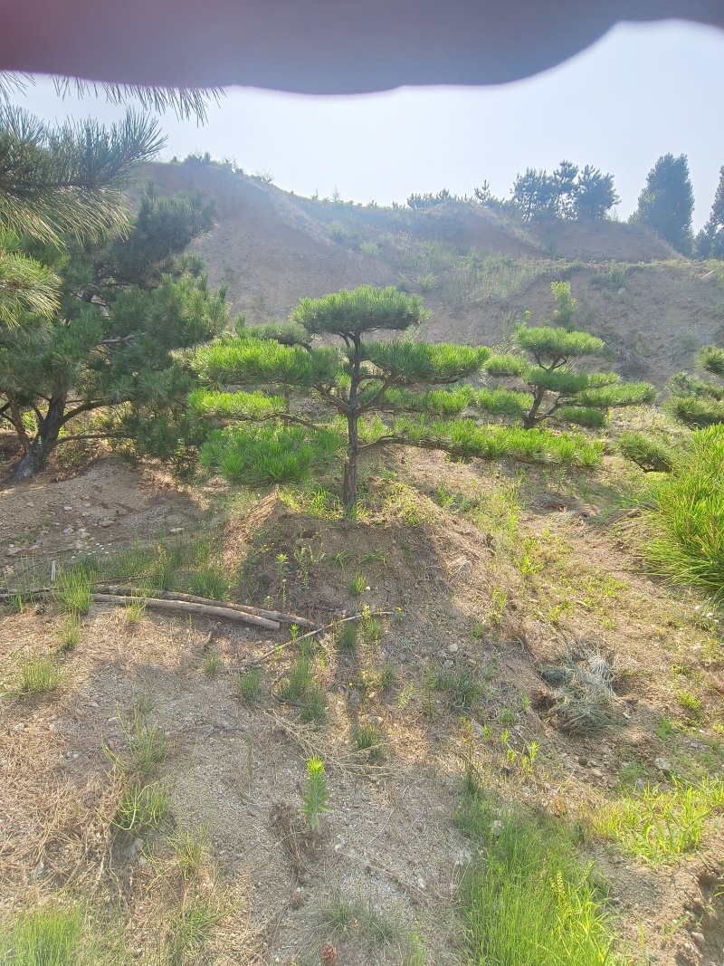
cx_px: 362
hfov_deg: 74.7
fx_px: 474
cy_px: 483
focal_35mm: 17
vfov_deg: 91.0
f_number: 2
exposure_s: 1/235
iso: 100
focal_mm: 2.28
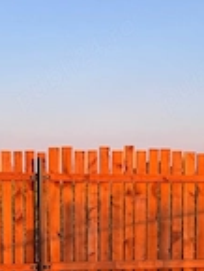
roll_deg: +0.7
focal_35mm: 66
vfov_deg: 28.5
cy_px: 232
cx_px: 112
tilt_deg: -5.4
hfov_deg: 22.3
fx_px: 518
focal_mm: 6.76
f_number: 1.78
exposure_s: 1/651
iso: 80
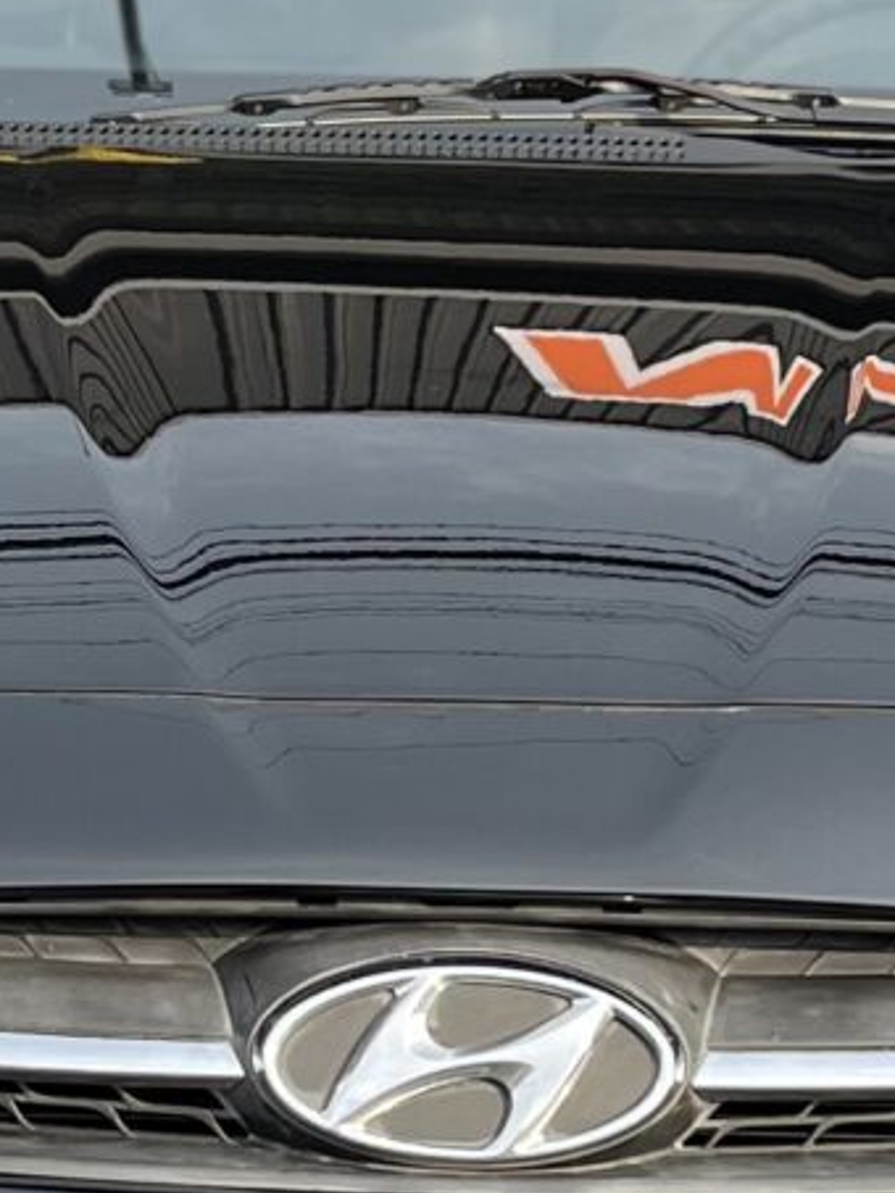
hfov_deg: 10.1
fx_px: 5065
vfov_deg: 13.4
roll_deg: +1.7
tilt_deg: -5.7
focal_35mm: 147
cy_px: 558
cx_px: 392
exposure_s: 1/440
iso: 50
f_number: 1.6
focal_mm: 5.1
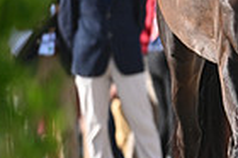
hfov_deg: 1.4
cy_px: 23
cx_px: 481
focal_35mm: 1451
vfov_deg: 0.9
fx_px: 9581
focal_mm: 350
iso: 560
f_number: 5
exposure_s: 1/1600
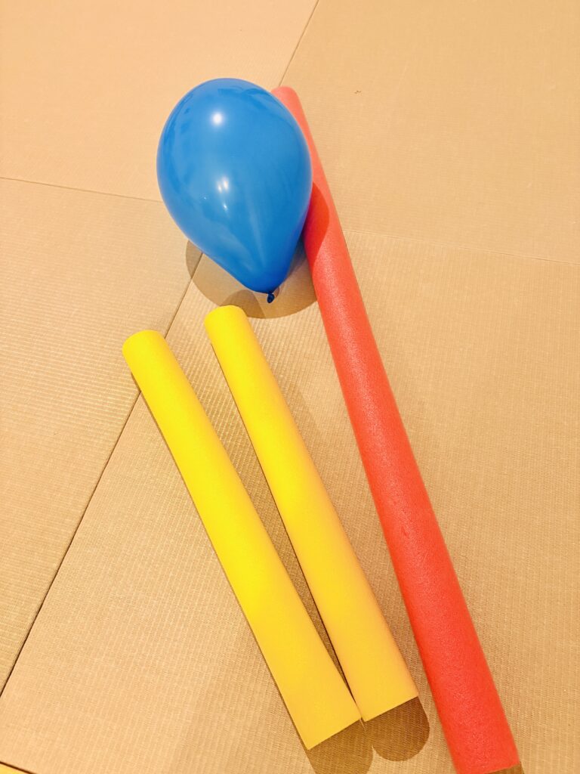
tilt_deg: -58.1
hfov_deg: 53.1
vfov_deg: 67.3
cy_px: 387
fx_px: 581
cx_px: 290
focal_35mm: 26
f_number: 1.6
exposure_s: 1/33
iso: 400
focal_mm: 5.96
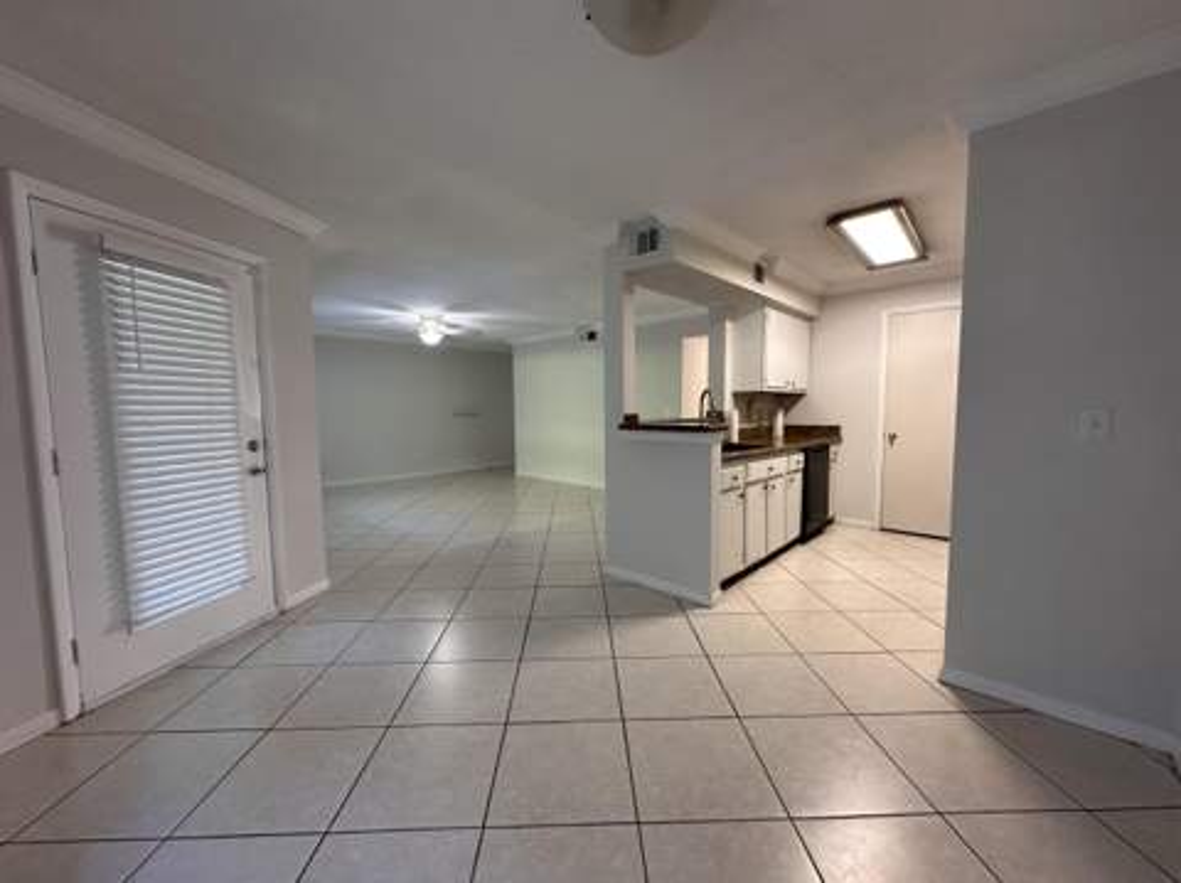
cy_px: 442
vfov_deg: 85.6
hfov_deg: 102.1
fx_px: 477
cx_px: 590
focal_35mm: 14
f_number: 2.2
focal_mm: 2.22
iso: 160
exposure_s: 1/60
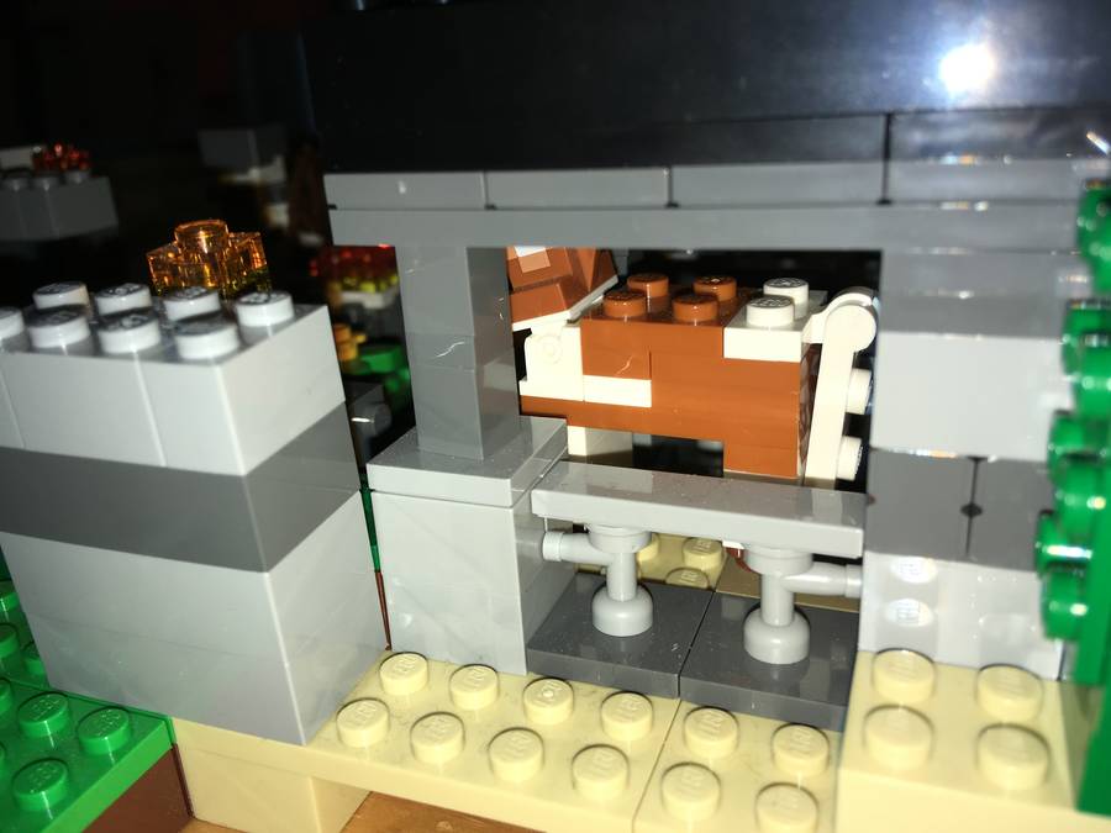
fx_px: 931
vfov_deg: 48.2
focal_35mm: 29
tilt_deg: -22.0
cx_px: 556
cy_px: 416
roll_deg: +2.8
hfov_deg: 61.7
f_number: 2.2
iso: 25
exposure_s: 1/329
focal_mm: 4.15
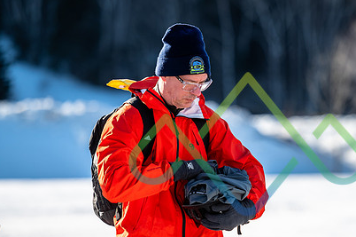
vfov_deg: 5.9
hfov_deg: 8.9
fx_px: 2282
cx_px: 248
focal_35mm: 231
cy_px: 169
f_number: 2.8
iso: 100
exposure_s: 1/1600
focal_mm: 160
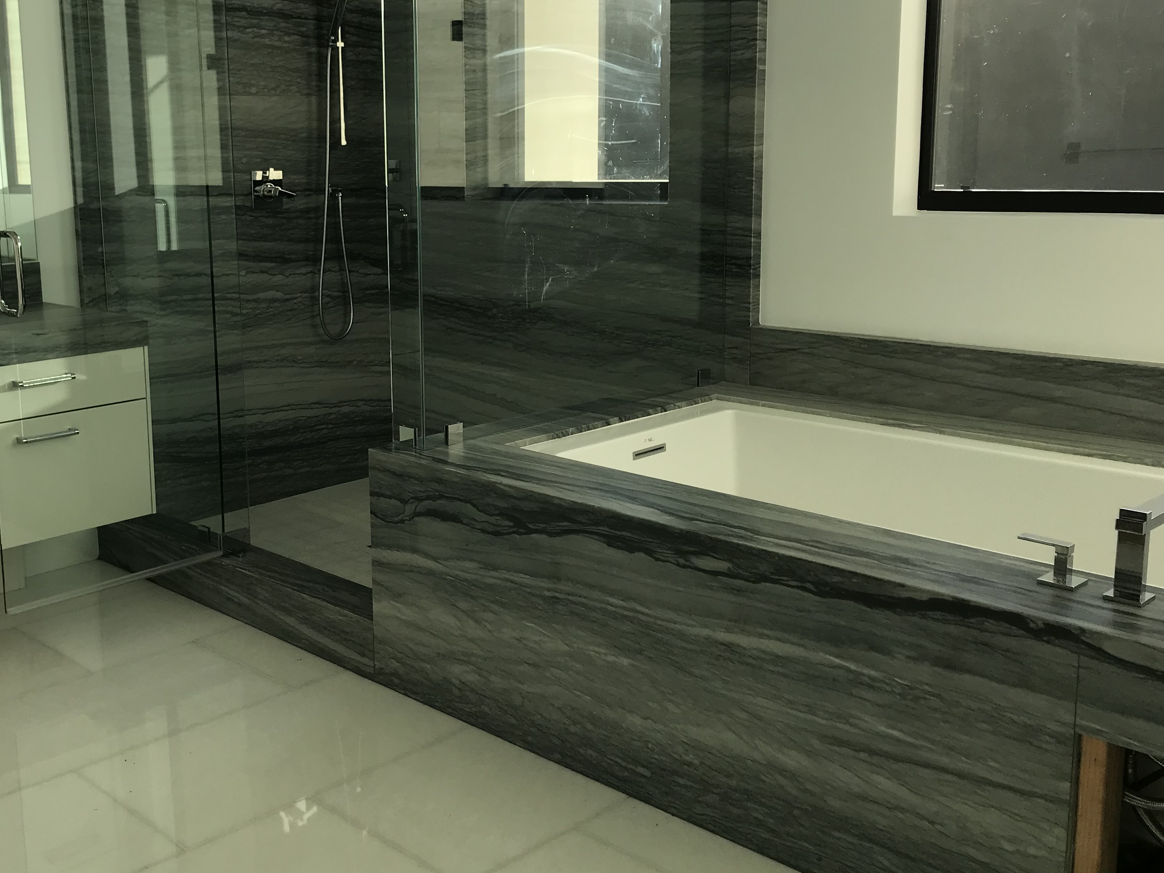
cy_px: 369
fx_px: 1278
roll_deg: +1.3
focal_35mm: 38
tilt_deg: -9.2
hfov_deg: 48.1
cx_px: 381
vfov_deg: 37.6
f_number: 1.8
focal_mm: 3.99
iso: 20
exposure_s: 1/684
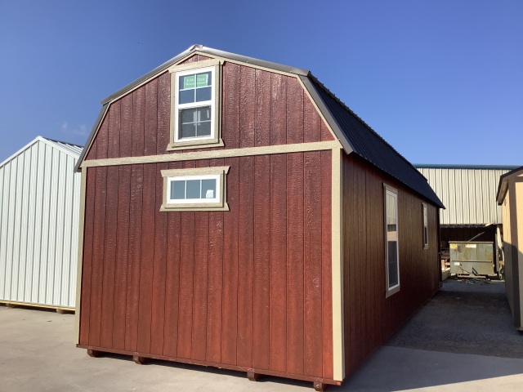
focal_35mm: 31
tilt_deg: +6.3
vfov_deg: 45.4
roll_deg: -0.9
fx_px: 468
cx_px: 262
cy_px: 196
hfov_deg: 58.4
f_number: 2.4
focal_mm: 3.3
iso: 25
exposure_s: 1/1335
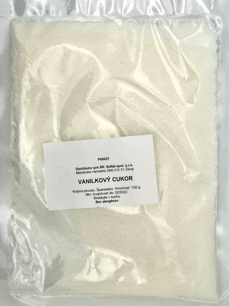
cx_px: 114
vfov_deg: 65.3
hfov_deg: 51.3
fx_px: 238
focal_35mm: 27
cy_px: 153
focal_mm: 5.9
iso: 32
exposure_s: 1/100
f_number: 2
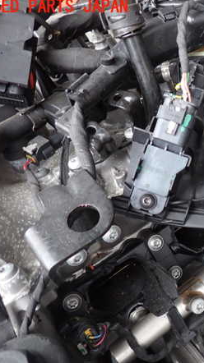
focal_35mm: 37
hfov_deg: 28.9
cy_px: 182
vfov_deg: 54.0
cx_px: 225
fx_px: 356
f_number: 2
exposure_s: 1/40
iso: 200
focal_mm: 4.5
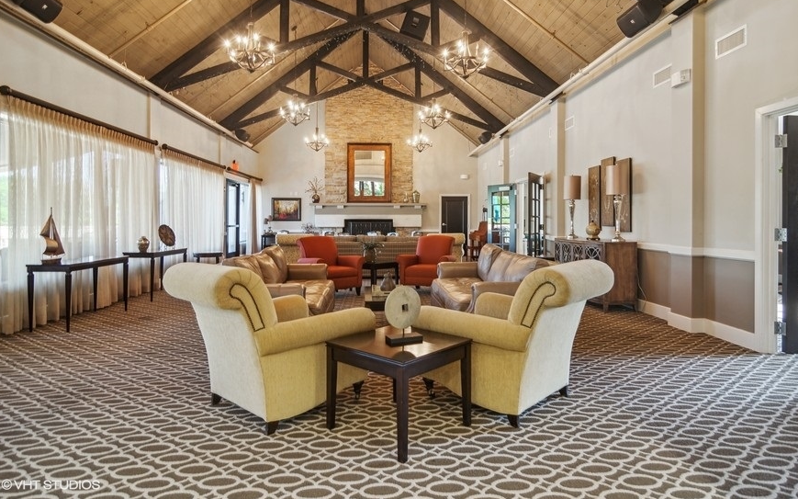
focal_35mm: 19
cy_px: 225
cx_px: 402
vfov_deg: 62.1
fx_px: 413
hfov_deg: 88.0
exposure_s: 1/20
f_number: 8
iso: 200
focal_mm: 12
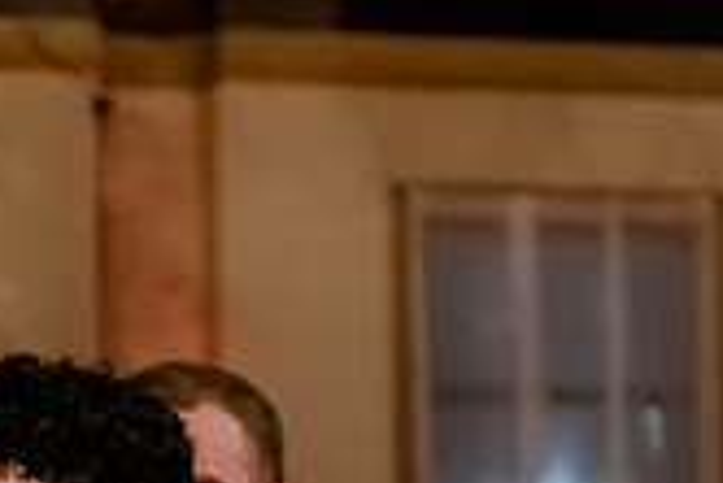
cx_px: -57
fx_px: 3236
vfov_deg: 8.4
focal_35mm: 161
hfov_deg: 12.5
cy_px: 628
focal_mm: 44
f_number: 2.8
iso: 4000
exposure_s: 1/200
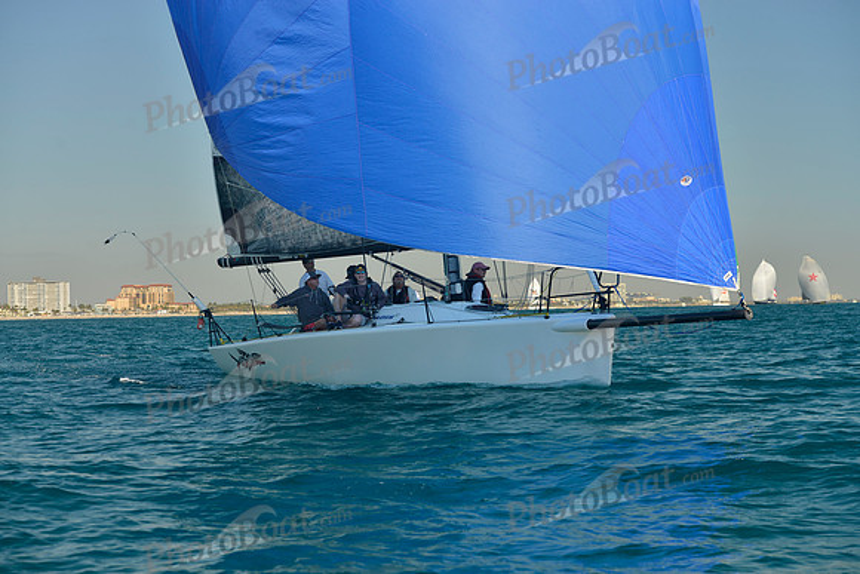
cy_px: 287
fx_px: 1673
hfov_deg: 28.8
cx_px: 430
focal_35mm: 70
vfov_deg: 19.5
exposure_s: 1/640
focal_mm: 70
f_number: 6.3
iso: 200
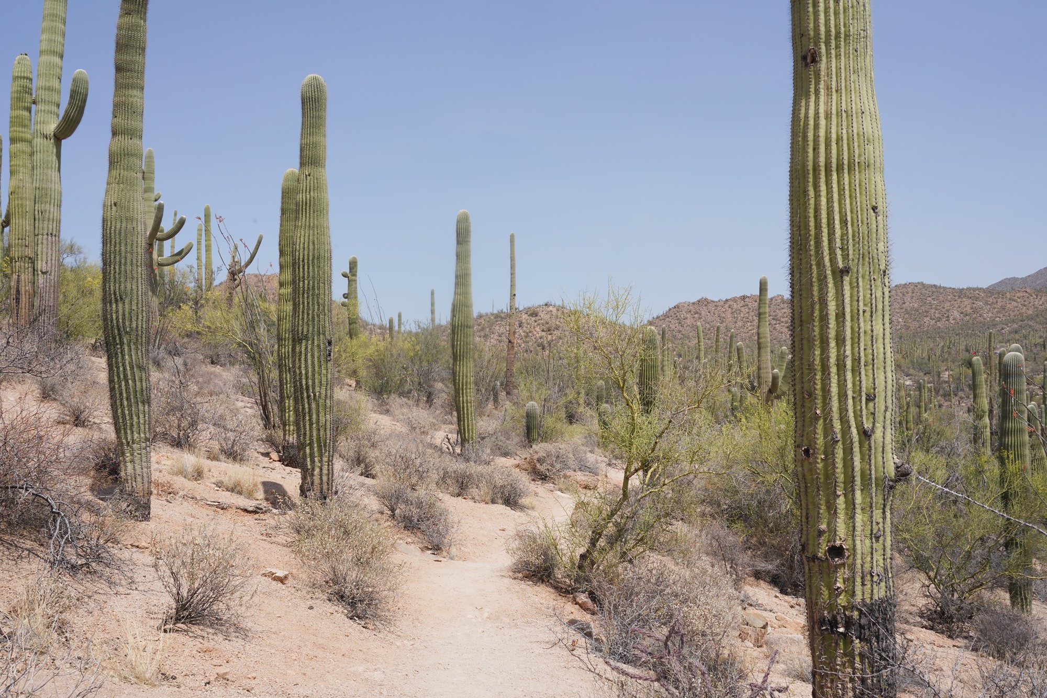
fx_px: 1047
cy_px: 349
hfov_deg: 53.1
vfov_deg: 36.9
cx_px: 524
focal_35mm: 36
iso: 100
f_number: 20
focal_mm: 36
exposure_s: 1/80
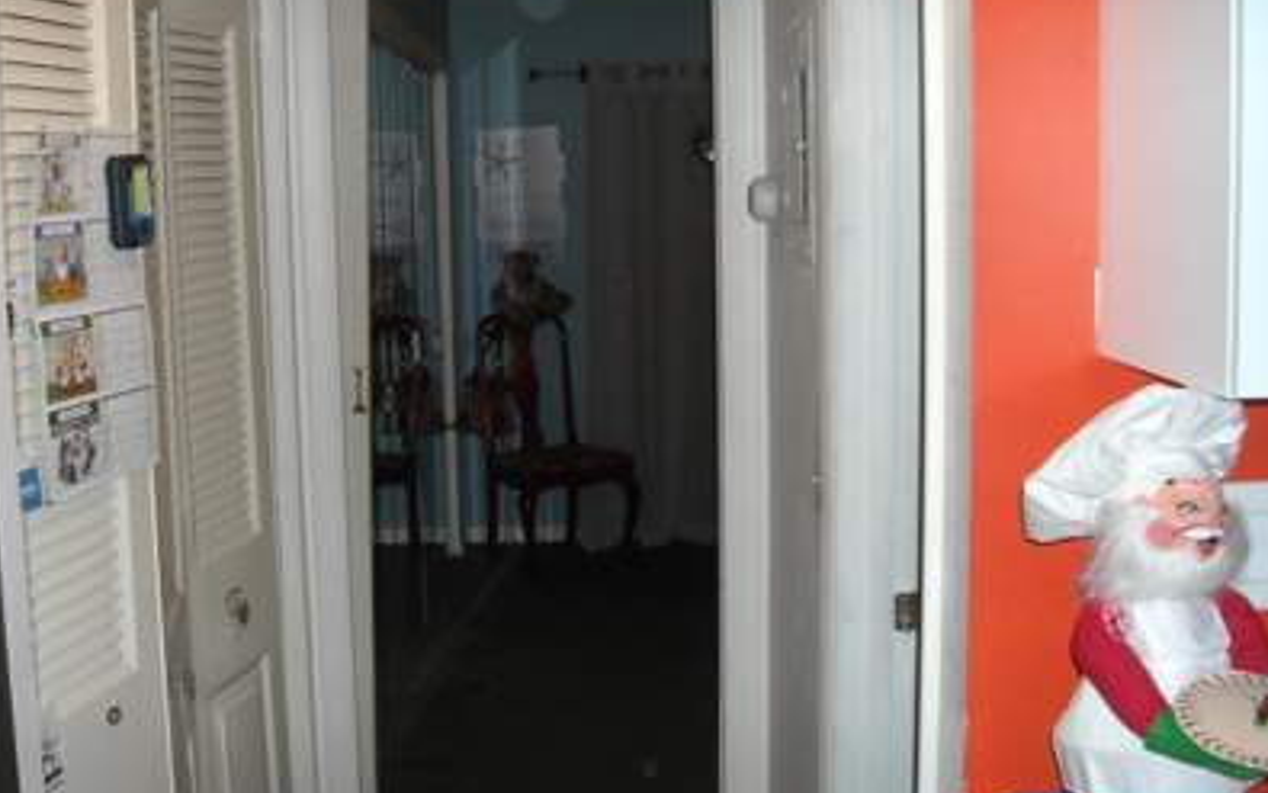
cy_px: 377
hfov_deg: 44.2
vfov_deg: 28.6
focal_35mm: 45
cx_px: 530
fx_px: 1555
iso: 100
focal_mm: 5.7
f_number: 2.8
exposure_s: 1/60
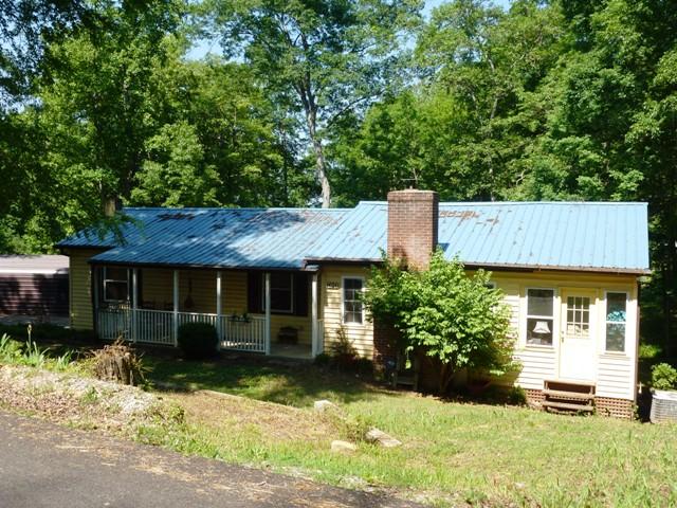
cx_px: 338
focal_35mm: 36
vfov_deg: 39.7
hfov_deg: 51.4
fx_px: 704
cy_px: 254
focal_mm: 6.4
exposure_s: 1/400
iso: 100
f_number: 4
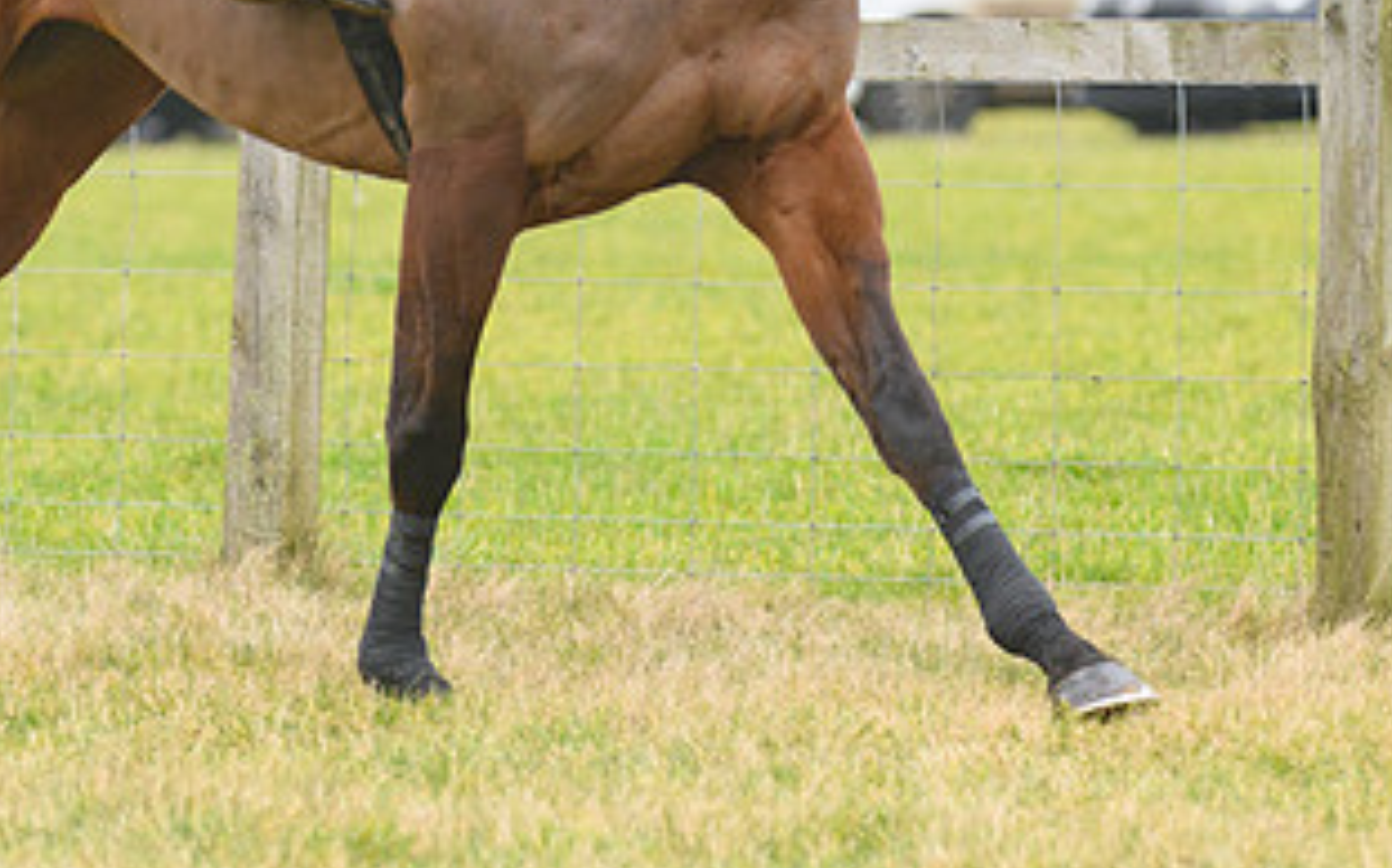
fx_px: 18920
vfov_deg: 2.6
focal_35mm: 499
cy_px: -21
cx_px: 353
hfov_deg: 4.2
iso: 1250
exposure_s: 1/640
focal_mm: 195
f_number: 5
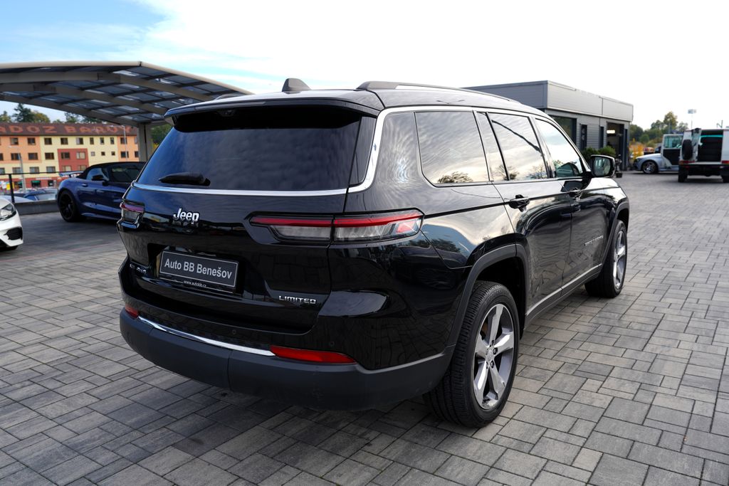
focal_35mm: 27
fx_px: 547
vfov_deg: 47.9
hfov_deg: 67.4
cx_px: 364
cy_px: 243
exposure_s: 1/100
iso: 50
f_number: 5
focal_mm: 27
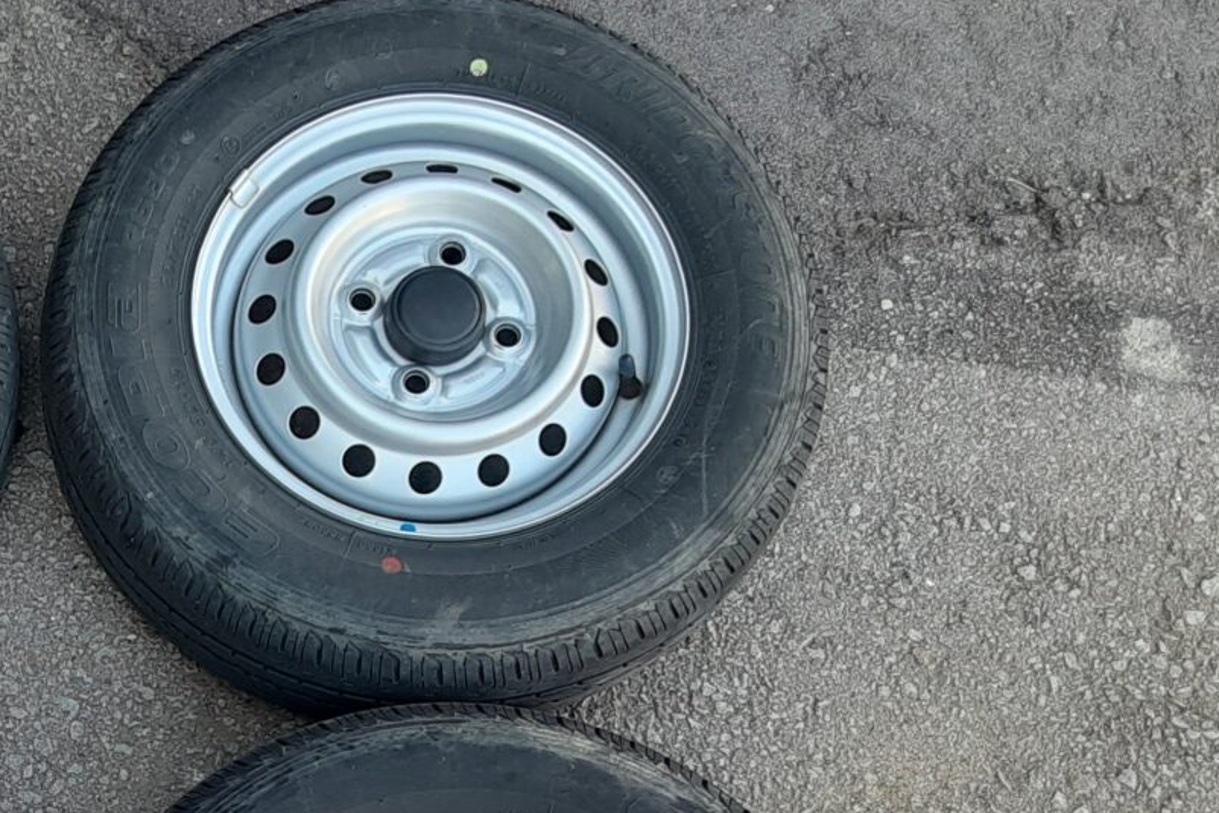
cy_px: 781
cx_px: 23
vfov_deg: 23.4
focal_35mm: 56
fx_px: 1896
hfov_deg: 32.9
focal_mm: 2.91
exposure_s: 1/112
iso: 40
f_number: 1.9
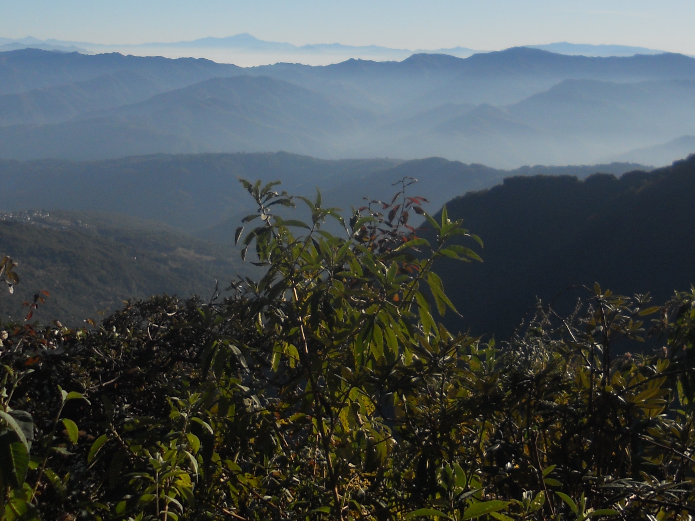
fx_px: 1064
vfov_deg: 26.6
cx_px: 443
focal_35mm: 53
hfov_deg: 35.9
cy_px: 49
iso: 80
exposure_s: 1/250
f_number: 8
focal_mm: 4.9
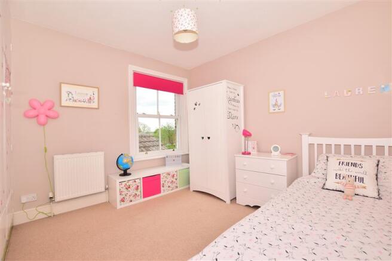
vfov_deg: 77.3
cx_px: 196
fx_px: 163
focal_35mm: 15
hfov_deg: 100.4
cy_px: 130
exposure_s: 1/200
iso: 200
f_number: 8
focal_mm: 10
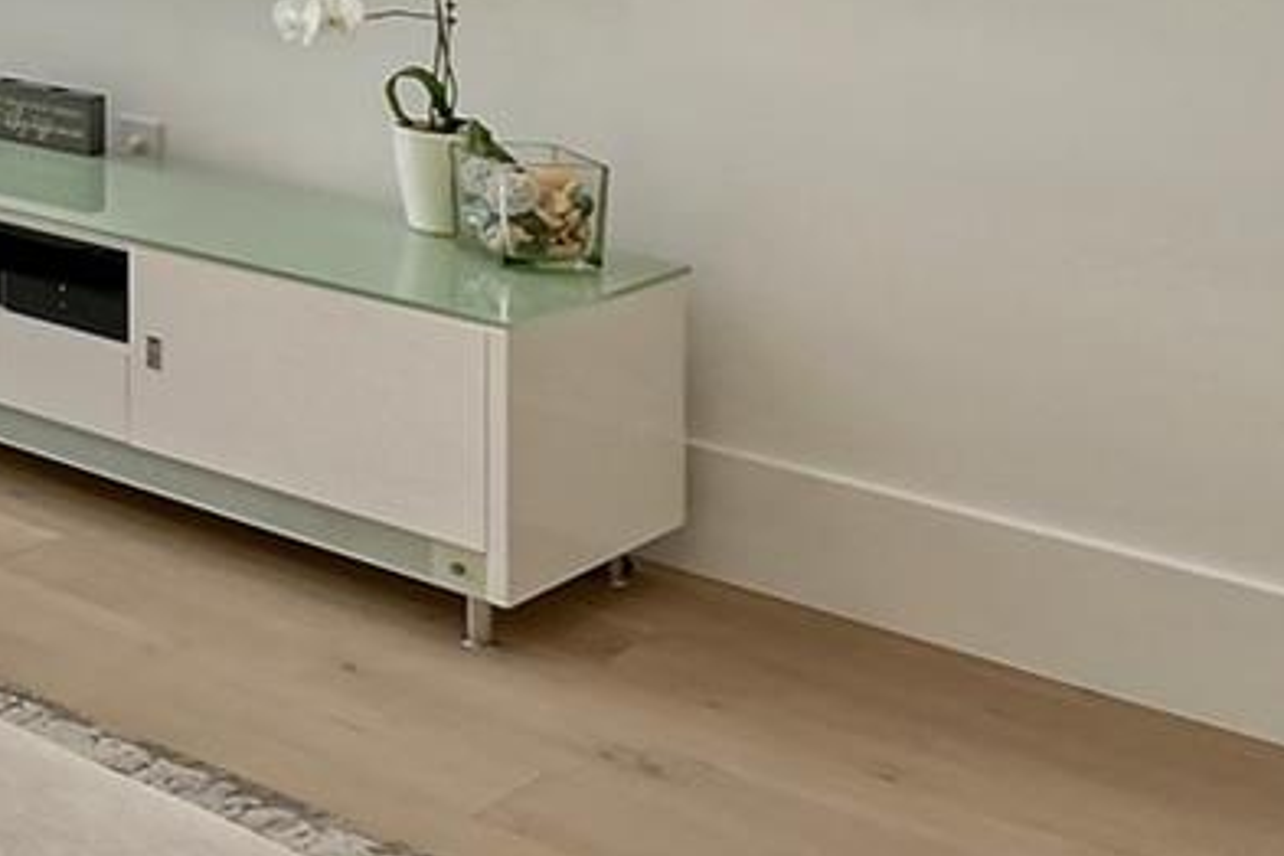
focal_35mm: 61
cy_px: -372
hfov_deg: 22.4
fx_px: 2175
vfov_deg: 19.7
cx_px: -925
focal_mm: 10
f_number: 10
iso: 800
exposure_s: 1/2000
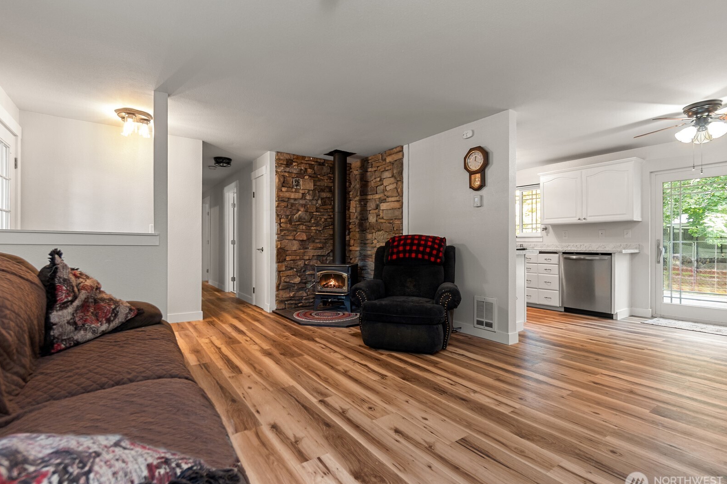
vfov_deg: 73.7
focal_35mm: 16
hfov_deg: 96.7
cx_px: 349
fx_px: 323
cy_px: 243
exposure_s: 1/6
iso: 320
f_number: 5.6
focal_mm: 10
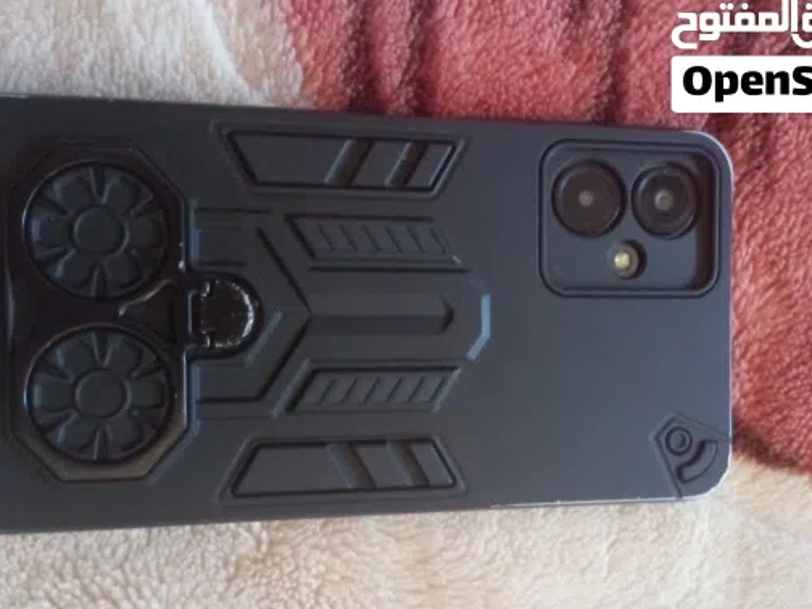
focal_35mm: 33
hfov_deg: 55.3
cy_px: 345
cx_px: 429
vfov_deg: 42.9
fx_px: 774
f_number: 1.85
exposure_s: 1/25
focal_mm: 3.64
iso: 1547
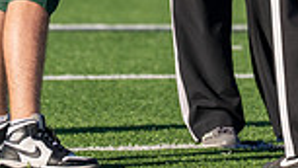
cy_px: -247
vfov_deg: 1.2
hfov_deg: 2.2
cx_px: 117
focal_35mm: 973
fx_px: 7687
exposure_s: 1/2000
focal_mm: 200
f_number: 2.8
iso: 125
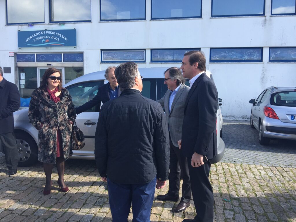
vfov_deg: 48.2
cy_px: 111
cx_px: 148
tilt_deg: -4.4
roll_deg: -0.3
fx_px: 248
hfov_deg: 61.7
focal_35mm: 29
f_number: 2.2
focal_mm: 4.15
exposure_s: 1/746
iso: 32
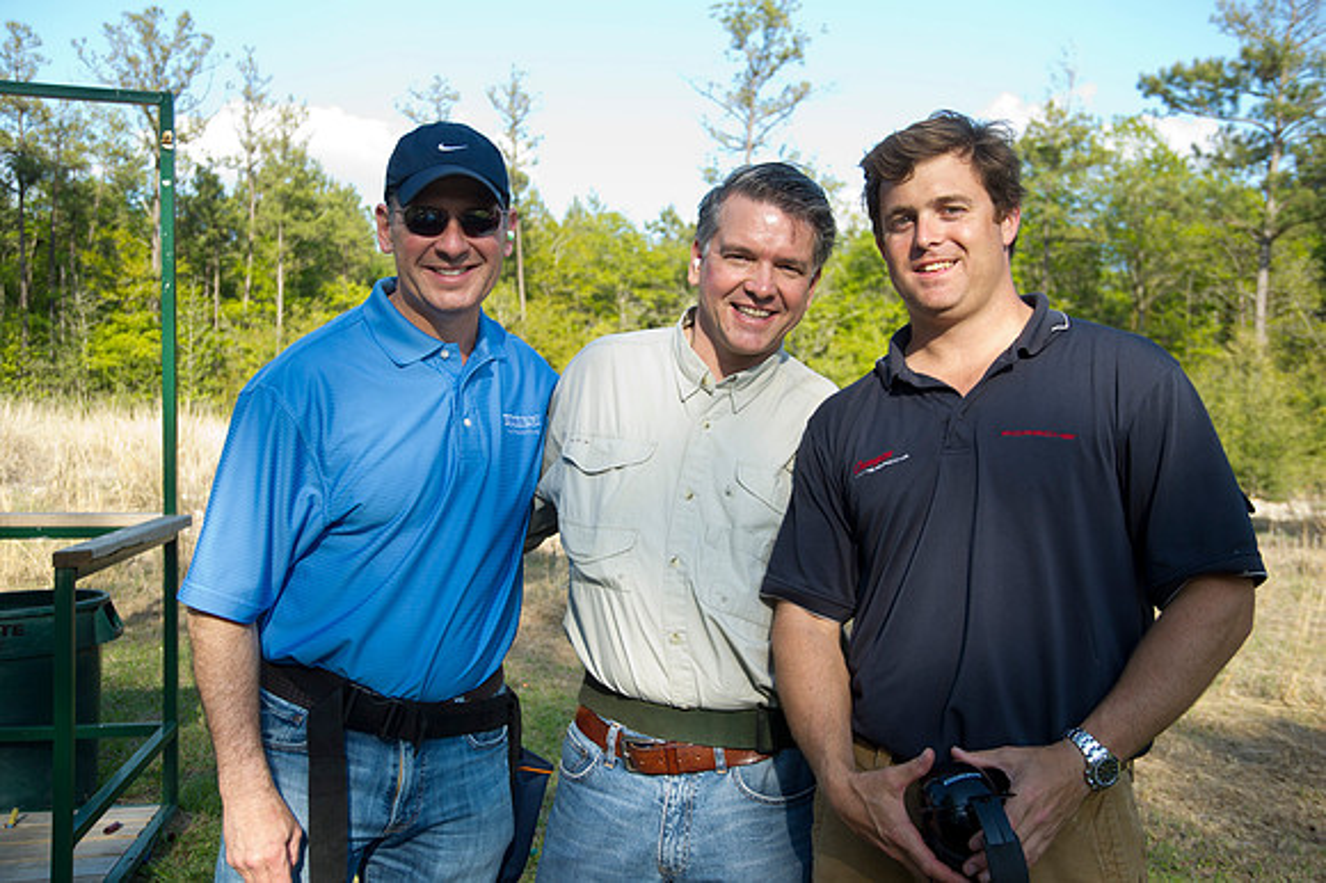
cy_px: 442
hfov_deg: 50.7
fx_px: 1399
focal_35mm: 38
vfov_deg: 35.0
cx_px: 663
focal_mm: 38
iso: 100
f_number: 5.6
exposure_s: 1/125
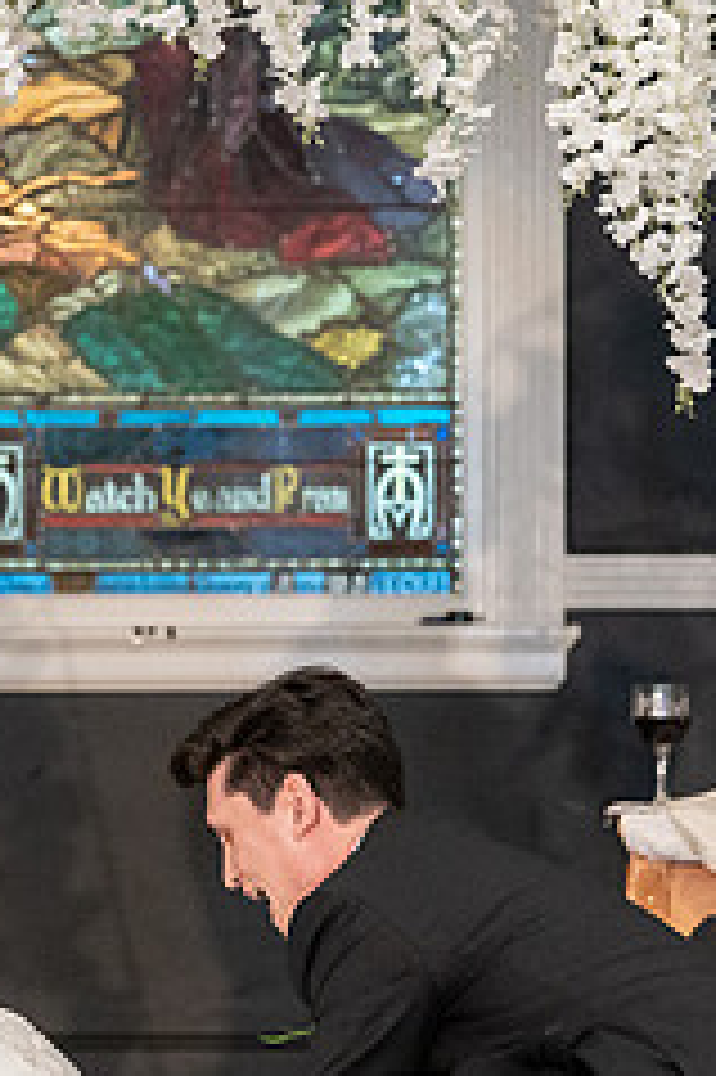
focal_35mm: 232
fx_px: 6931
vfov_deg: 8.9
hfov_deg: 5.9
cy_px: 808
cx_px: 213
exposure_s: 1/250
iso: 8000
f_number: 4
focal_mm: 93
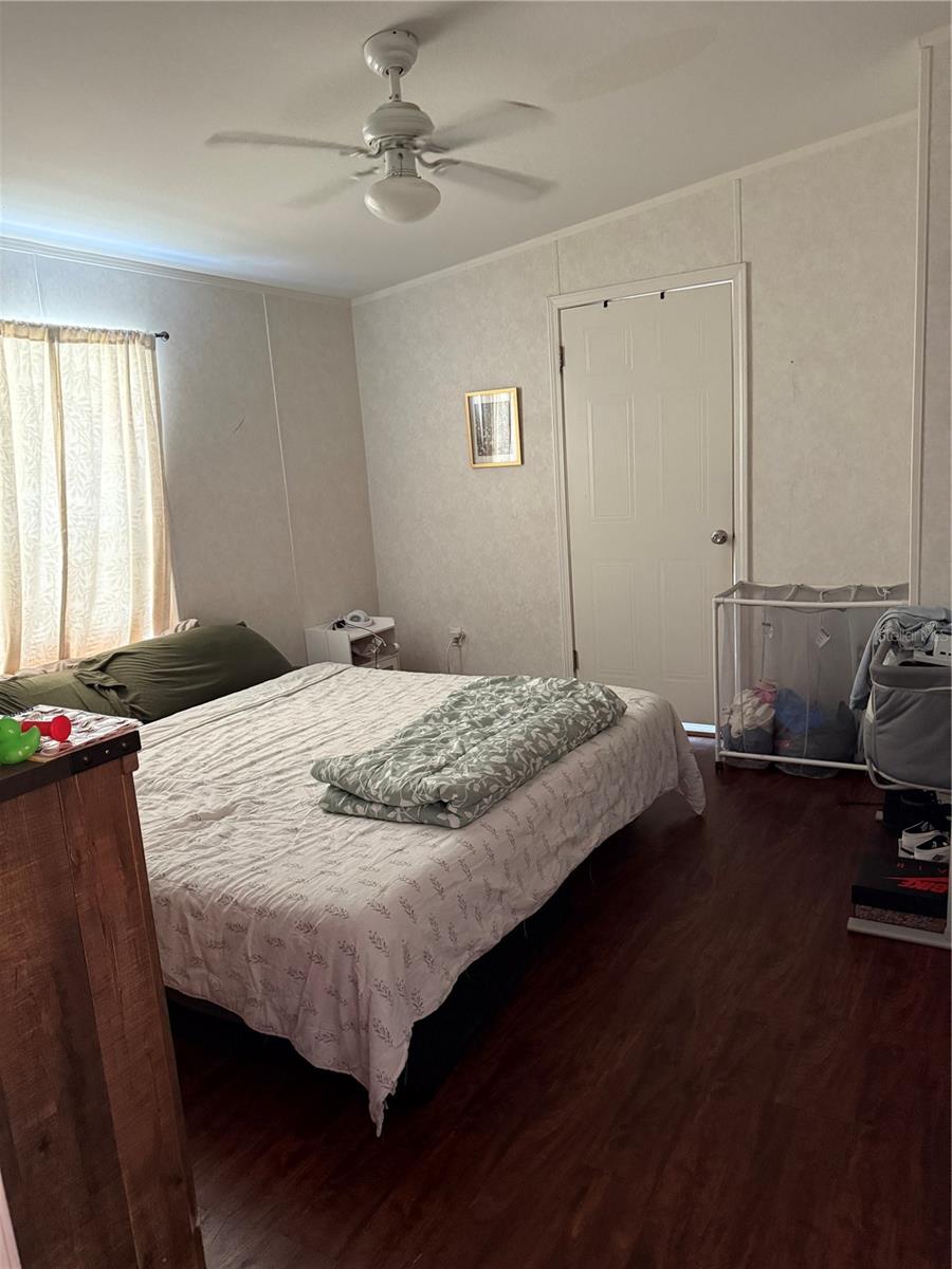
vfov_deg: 71.6
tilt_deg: -10.1
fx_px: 880
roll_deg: +3.1
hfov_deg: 56.8
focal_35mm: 24
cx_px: 476
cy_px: 634
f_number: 1.78
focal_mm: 6.76
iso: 800
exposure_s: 1/40
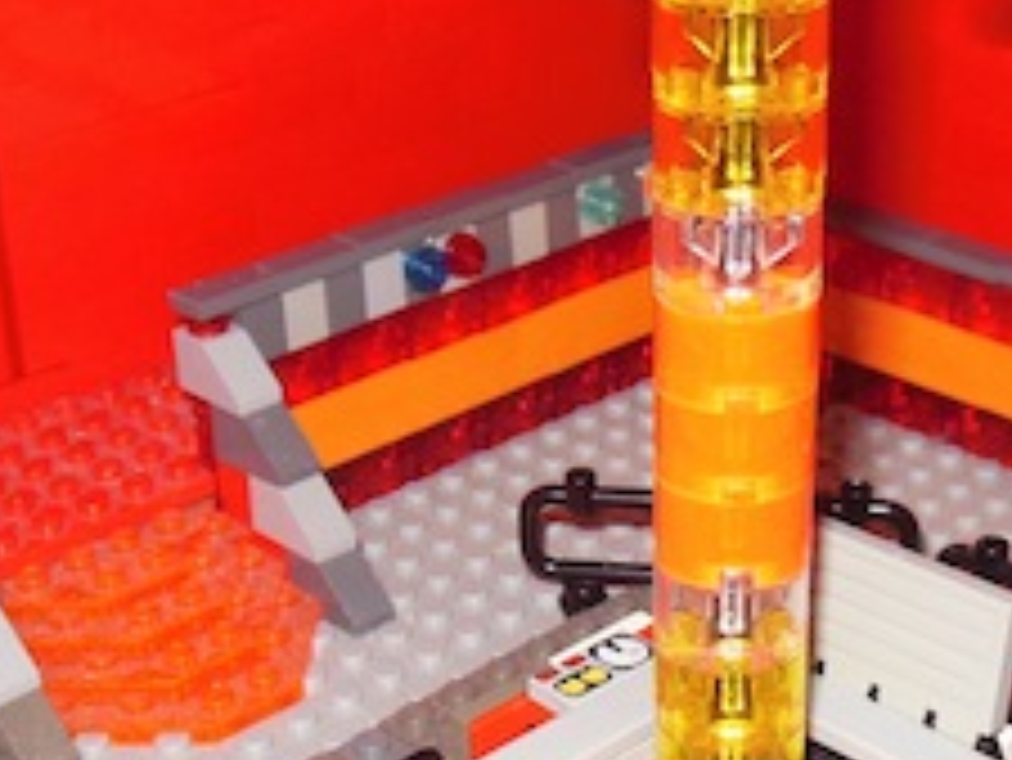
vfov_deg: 20.9
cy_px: 551
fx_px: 2048
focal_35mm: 70
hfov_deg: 27.7
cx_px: 612
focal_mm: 4.5
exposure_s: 1/25
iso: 125
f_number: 6.4
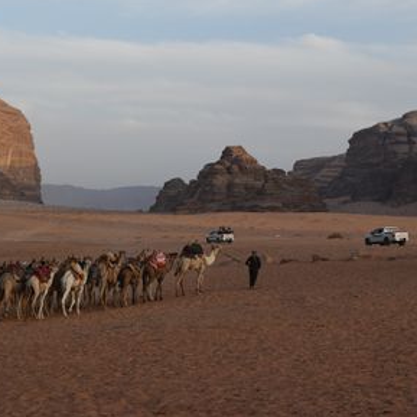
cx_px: 118
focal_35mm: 104
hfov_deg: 16.7
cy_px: 207
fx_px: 1417
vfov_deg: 16.7
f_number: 5.6
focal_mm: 46
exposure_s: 1/1600
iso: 500
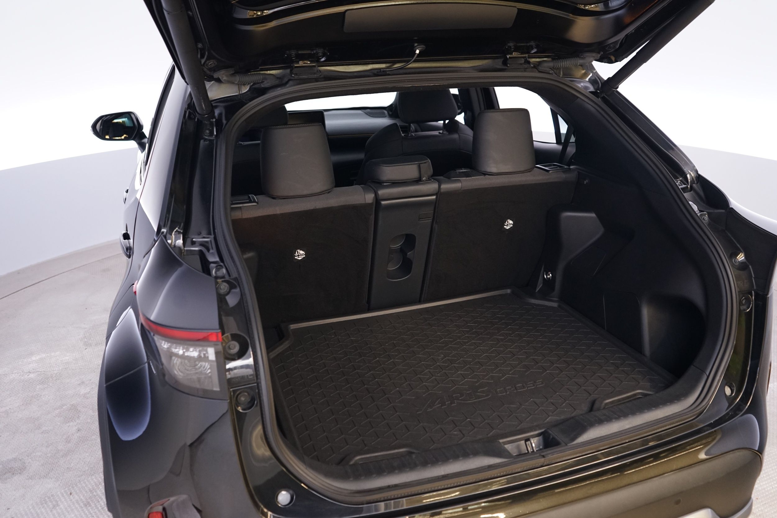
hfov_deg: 63.7
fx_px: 626
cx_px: 388
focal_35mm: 29
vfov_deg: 45.0
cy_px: 259
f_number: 4.5
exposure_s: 1/8
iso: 1250
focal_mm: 29
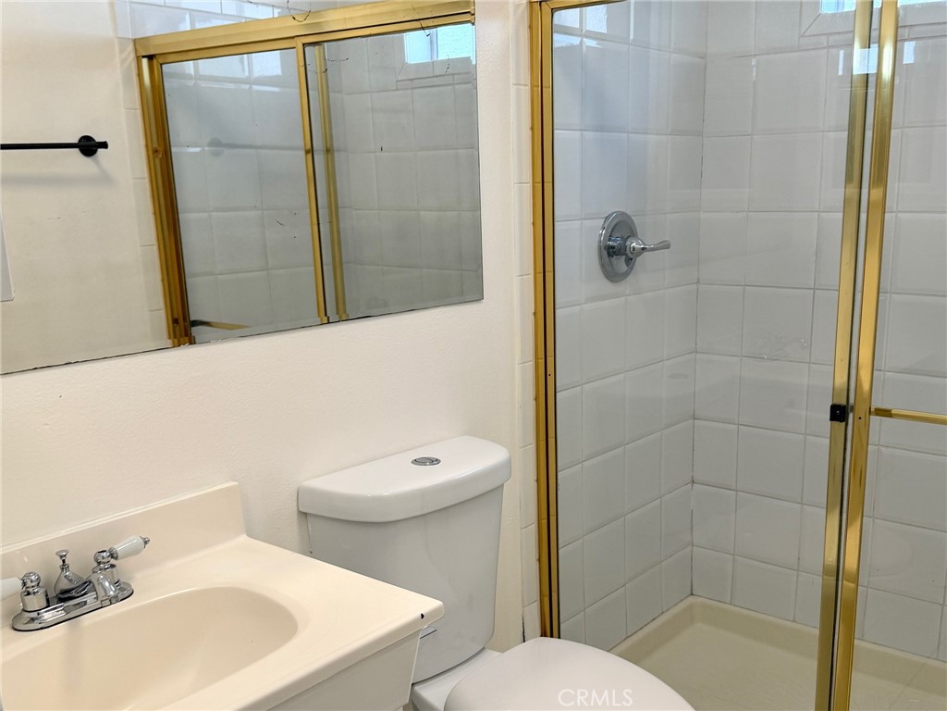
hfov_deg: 71.6
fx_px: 657
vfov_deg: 56.8
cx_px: 474
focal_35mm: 24
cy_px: 356
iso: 64
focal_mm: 6.76
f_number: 1.78
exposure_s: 1/120
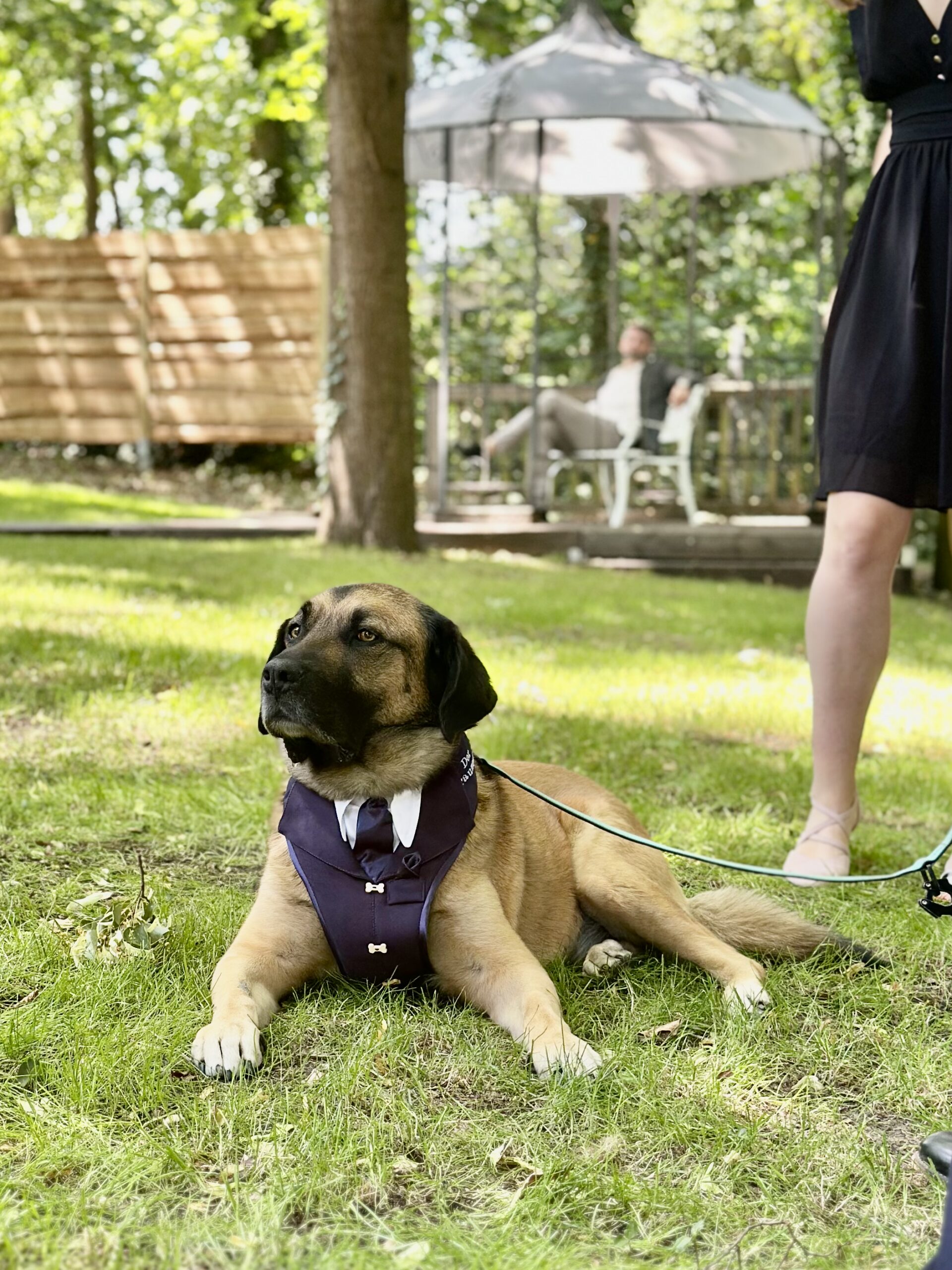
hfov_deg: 30.3
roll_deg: -1.1
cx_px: 476
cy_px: 635
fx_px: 1760
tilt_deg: -6.1
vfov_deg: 39.7
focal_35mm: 48
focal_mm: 6.86
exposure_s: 1/129
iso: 64
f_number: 1.78
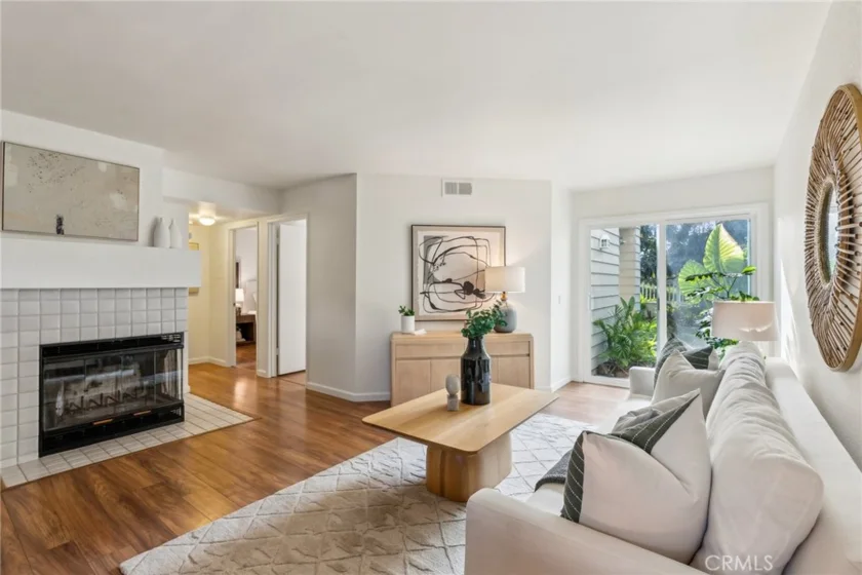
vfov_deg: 73.7
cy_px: 288
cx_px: 431
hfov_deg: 96.7
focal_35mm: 16
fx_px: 383
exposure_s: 1/15
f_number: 8
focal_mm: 16
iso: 400
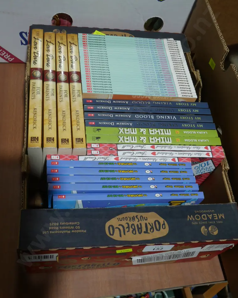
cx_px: 118
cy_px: 138
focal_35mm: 38
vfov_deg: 47.9
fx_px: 334
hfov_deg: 39.2
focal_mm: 18
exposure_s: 1/60
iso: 640
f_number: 10
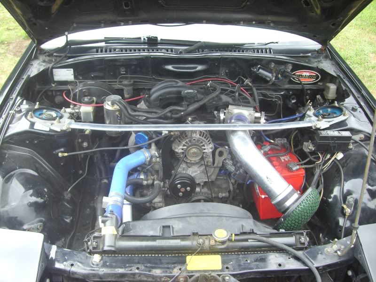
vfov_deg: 37.7
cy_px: 141
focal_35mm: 38
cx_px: 188
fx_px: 413
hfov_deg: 49.0
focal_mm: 6.2
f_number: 2.7
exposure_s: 1/100
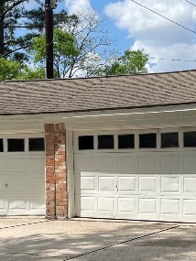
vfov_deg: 27.5
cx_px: 181
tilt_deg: -4.9
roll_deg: +1.0
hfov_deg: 20.5
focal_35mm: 70
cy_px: 183
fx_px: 528
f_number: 1.6
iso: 32
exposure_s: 1/4000
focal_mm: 4.2
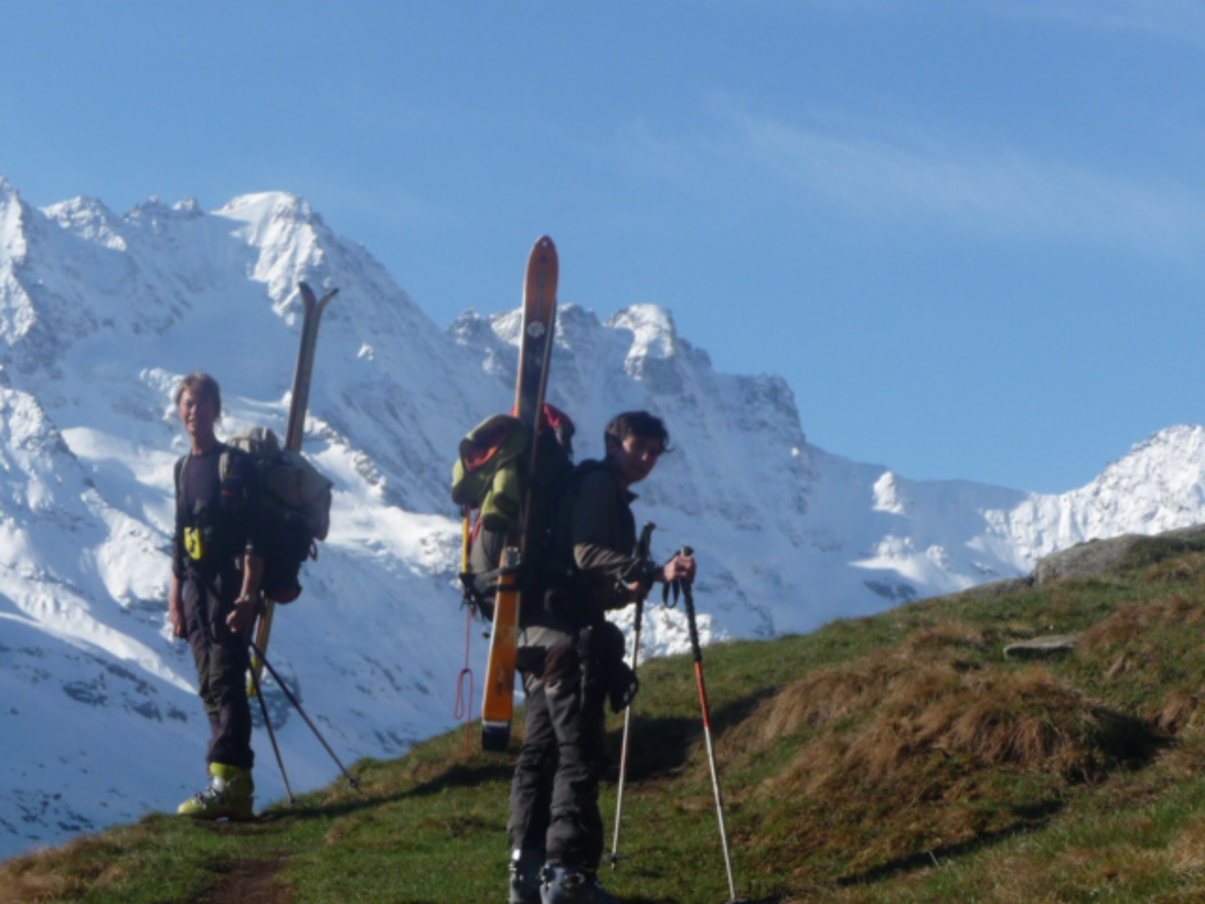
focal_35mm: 124
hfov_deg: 15.9
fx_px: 4317
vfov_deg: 12.0
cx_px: 602
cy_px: 452
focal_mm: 13.1
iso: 100
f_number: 4.6
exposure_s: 1/800
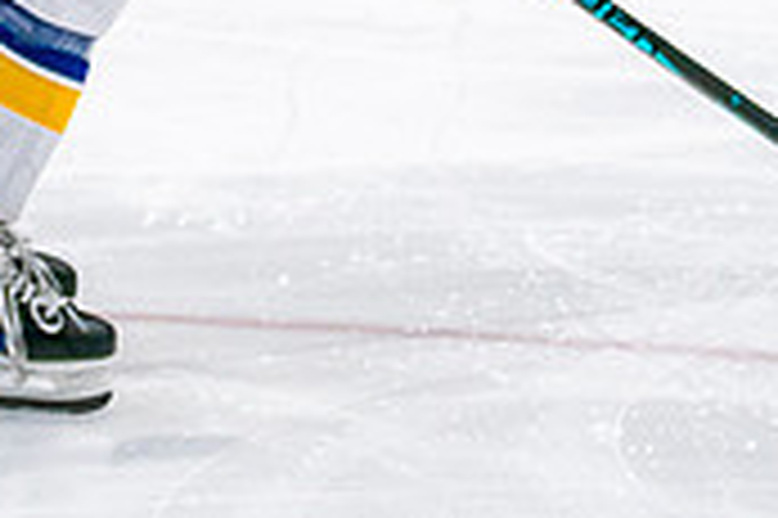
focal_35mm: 443
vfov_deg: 3.1
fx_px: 9564
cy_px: -273
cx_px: 214
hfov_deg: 4.7
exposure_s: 1/640
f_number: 2.8
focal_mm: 70
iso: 500
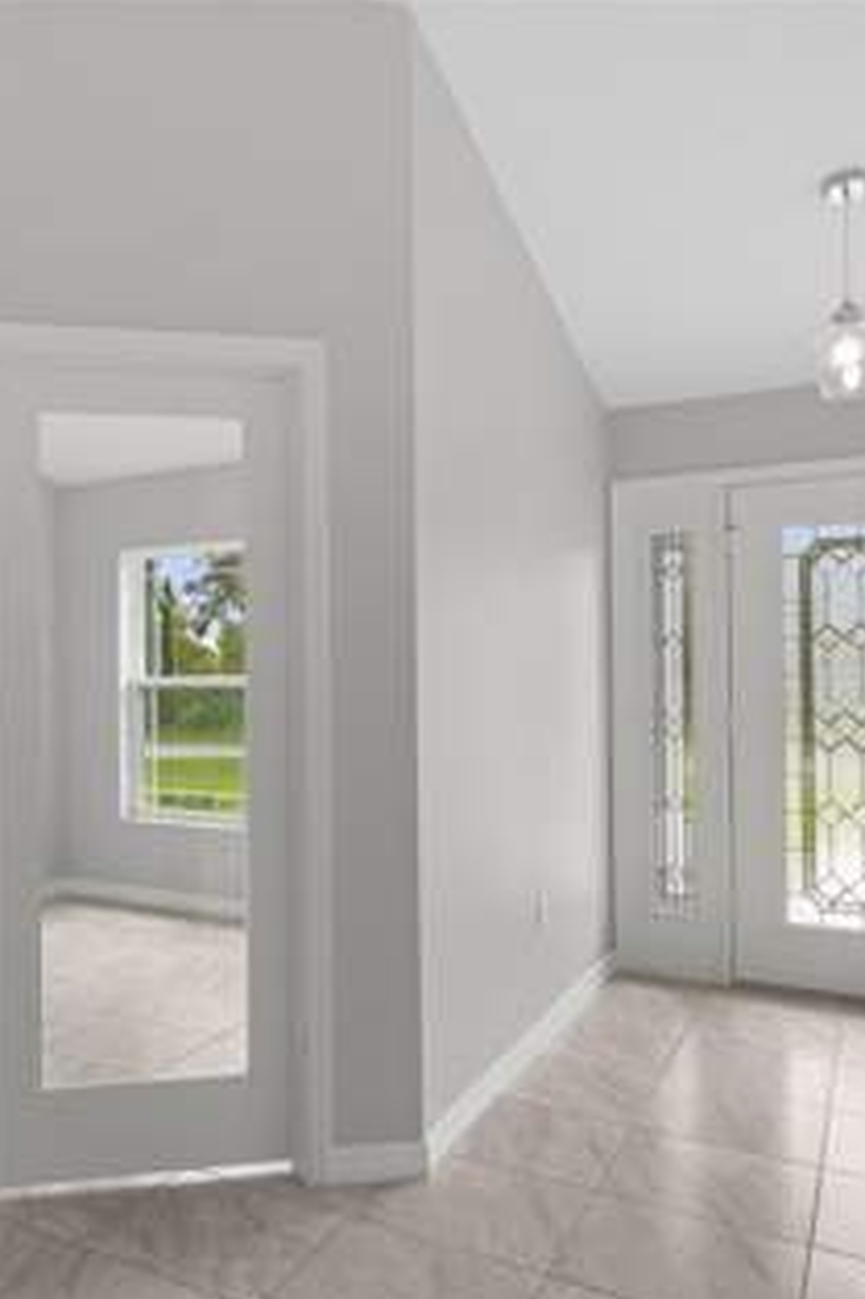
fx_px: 1074
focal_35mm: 30
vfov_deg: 62.4
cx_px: 153
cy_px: 656
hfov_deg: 41.7
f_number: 8
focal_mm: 13
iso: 640
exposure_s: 1/4
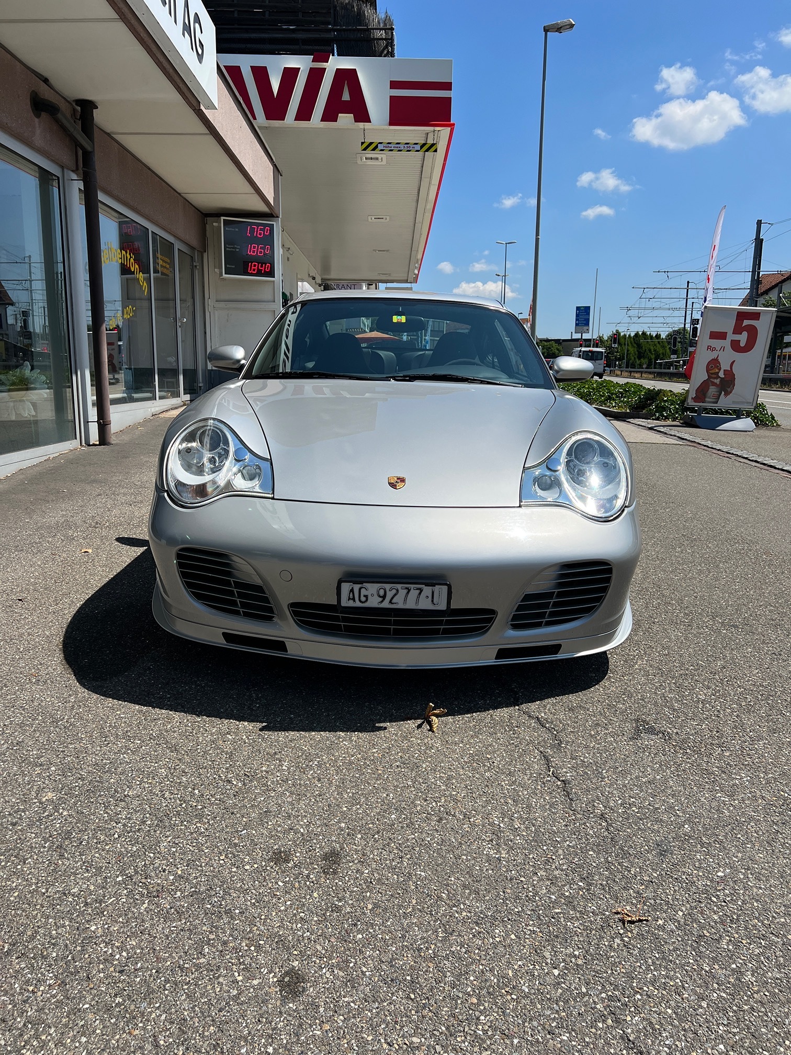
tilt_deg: -10.3
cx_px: 396
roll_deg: +0.9
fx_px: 792
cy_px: 528
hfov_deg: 53.1
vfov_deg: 67.3
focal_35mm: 26
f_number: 1.5
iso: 50
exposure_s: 1/5882
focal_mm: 5.7
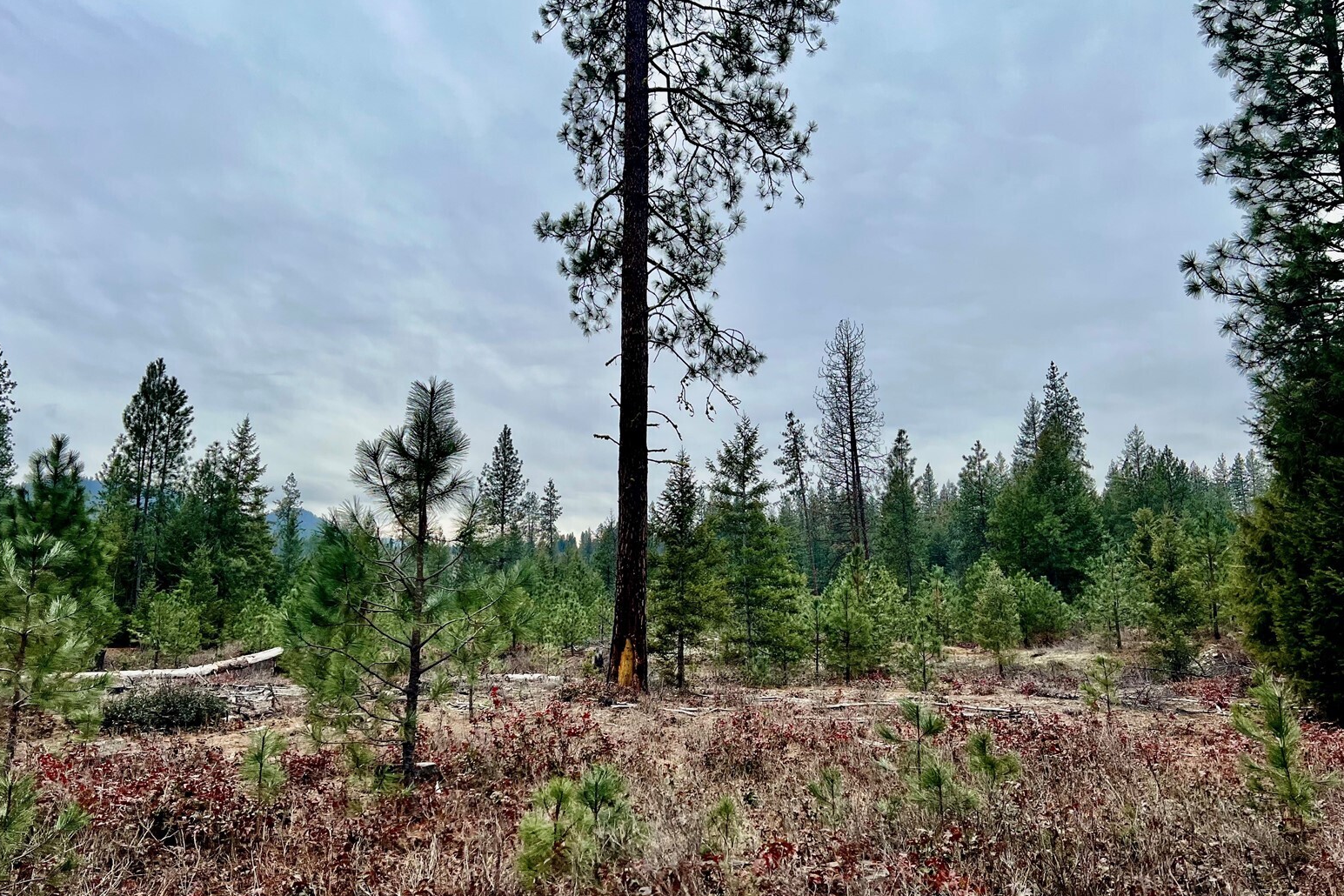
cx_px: 652
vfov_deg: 46.4
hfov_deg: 65.5
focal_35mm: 28
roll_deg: +0.5
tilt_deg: +9.6
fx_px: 1045
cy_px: 466
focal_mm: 5.7
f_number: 1.5
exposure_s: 1/1779
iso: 50
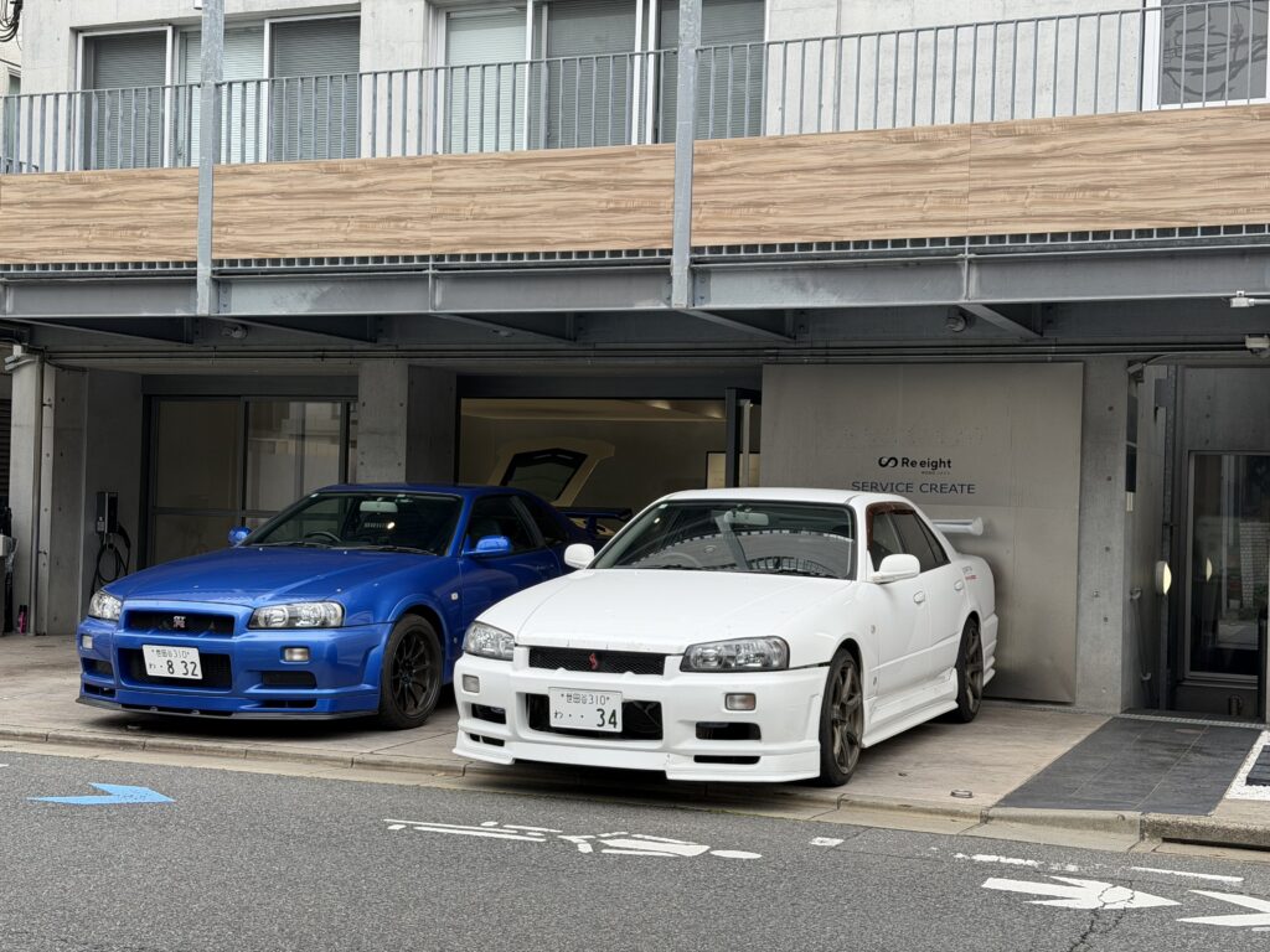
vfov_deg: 30.3
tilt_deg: +2.1
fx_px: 1761
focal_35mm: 48
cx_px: 635
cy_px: 476
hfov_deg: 39.7
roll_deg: -1.8
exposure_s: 1/693
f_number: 1.78
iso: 64
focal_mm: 6.76
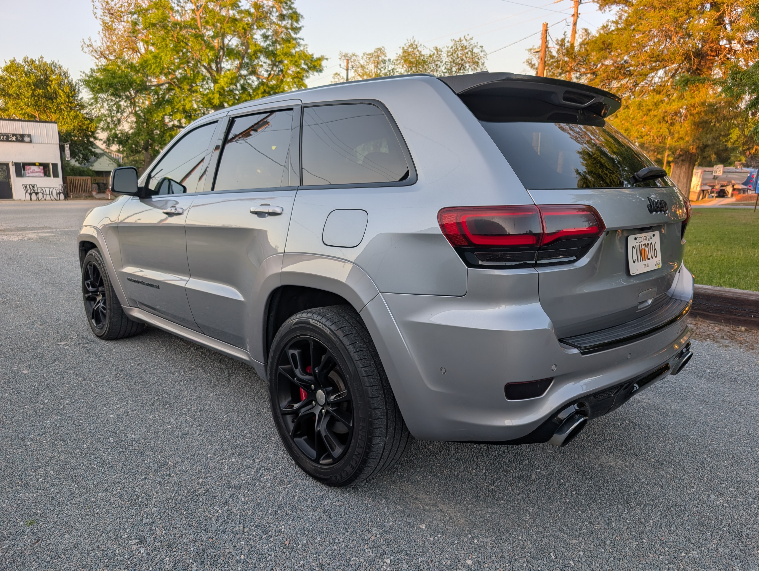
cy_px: 286
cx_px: 380
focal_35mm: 24
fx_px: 527
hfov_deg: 71.5
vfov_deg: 56.9
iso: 25
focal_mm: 6.9
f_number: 1.68
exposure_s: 1/181
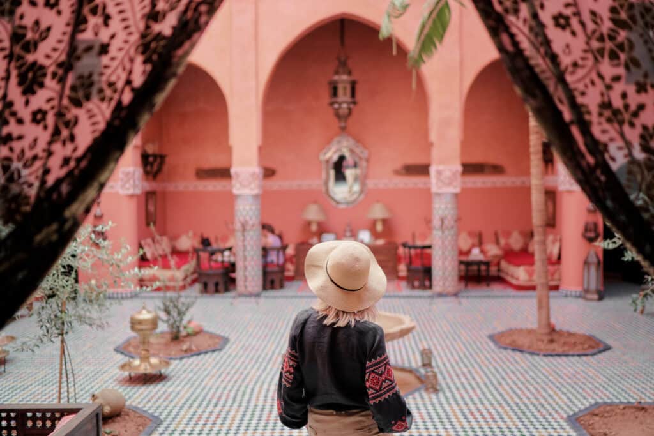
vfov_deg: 37.9
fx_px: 636
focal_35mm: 35
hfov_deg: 54.4
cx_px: 327
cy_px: 218
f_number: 1.4
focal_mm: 35
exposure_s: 1/400
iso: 100
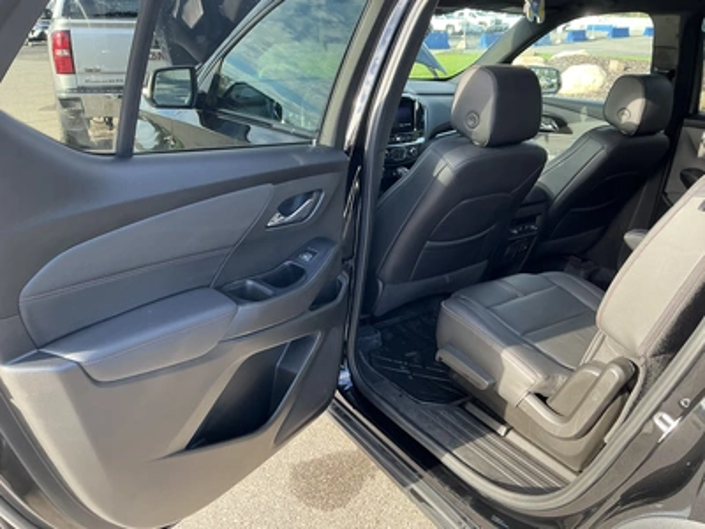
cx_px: 352
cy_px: 264
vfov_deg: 49.7
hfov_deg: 63.4
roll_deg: -2.6
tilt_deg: -19.5
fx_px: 570
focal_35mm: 28
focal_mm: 3
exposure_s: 1/122
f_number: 1.8
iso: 40
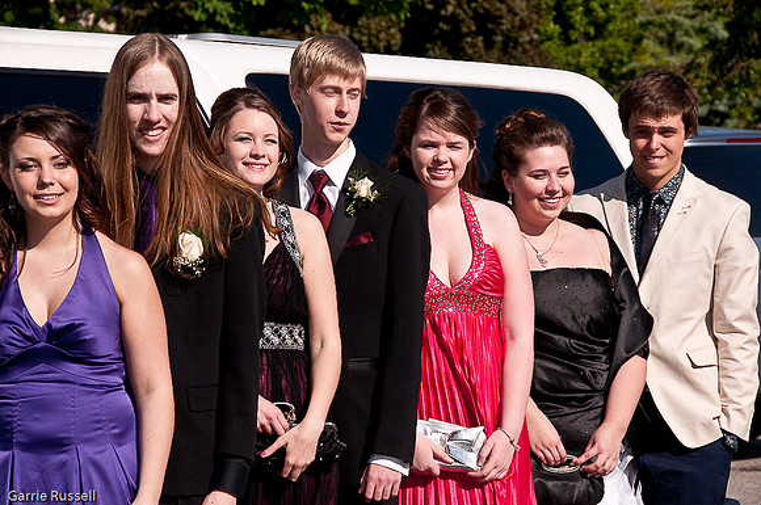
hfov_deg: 12.2
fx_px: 3546
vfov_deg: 8.1
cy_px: 252
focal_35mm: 168
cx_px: 380
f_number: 11
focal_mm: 112
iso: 640
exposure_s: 1/2000
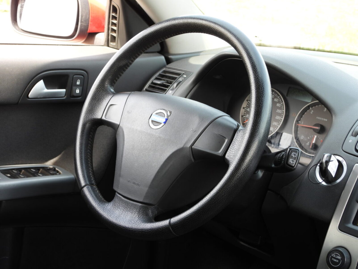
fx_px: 776
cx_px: 179
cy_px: 134
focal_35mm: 75
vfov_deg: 19.6
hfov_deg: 26.0
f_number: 3.5
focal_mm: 13.5
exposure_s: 1/60
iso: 100
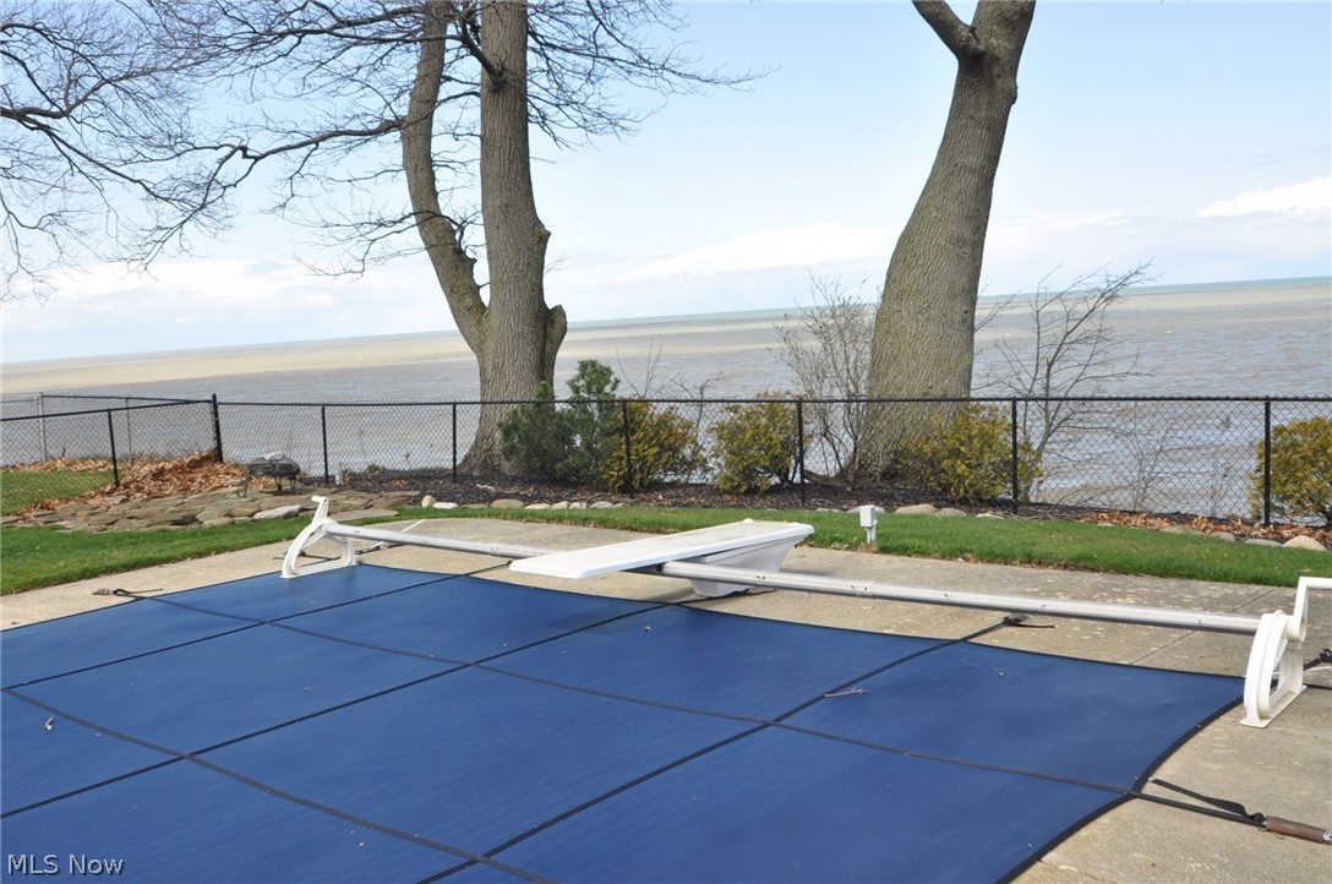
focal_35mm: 36
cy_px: 442
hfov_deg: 53.2
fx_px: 1330
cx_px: 666
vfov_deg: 36.8
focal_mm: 24
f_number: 10
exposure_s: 1/400
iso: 400
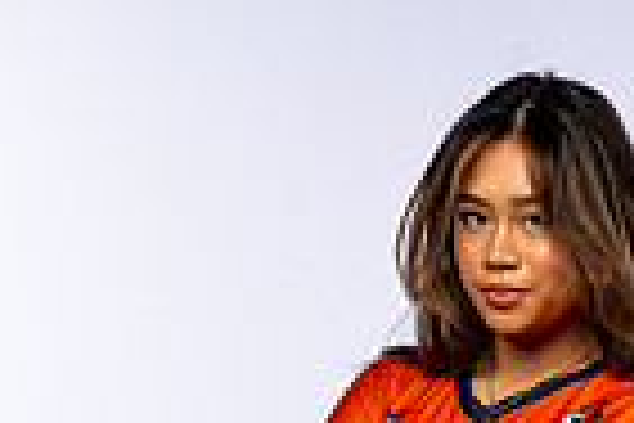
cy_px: 940
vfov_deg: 7.9
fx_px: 2870
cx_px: 486
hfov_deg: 12.6
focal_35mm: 163
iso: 200
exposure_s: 1/250
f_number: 7.1
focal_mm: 51
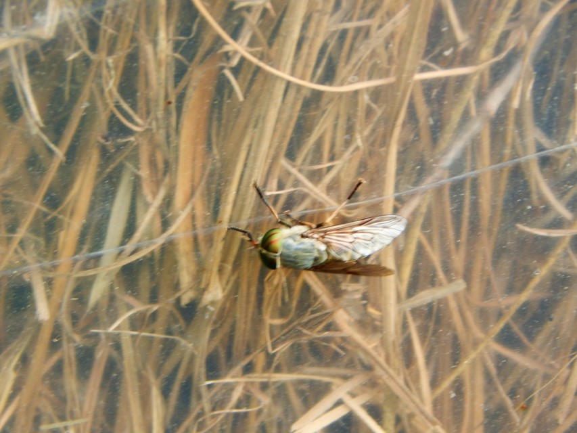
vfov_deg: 5.3
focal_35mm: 279
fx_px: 4651
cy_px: 216
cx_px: 288
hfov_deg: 7.1
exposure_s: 1/50
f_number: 5.7
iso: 125
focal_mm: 50.1
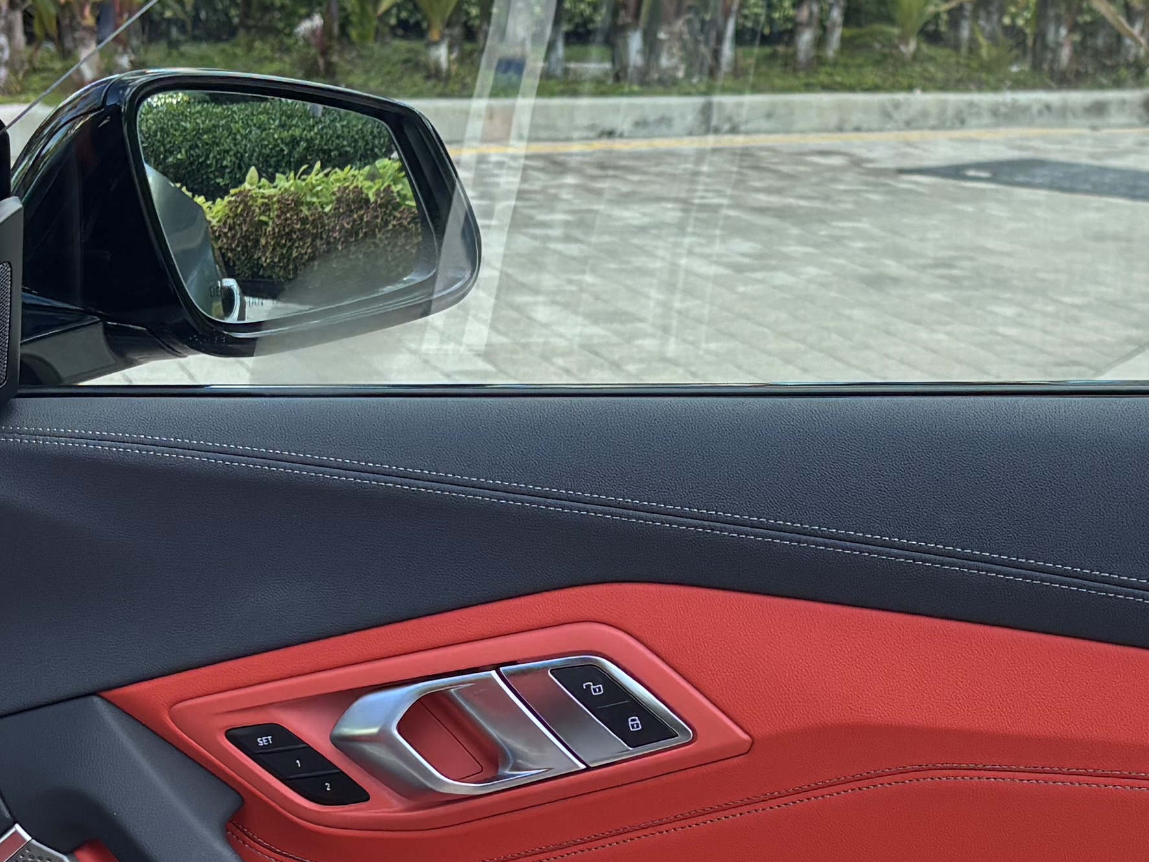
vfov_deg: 17.5
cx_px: 764
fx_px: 2788
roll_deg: -1.4
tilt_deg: -16.0
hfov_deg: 23.2
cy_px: 643
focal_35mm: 84
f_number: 1.6
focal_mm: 5.96
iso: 50
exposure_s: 1/384
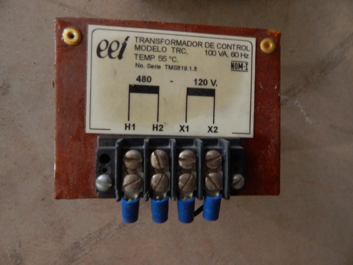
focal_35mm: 22
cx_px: 176
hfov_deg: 76.4
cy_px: 132
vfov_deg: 61.1
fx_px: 224
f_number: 3
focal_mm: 4
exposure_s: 1/15
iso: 400
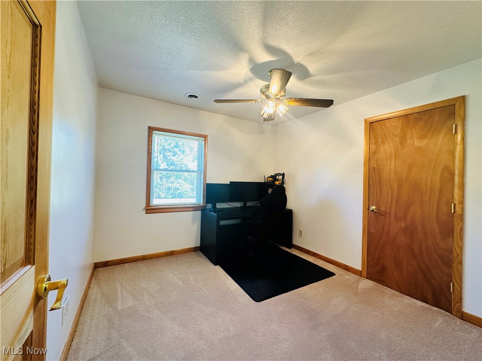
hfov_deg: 102.1
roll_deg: -2.1
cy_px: 180
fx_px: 195
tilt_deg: +0.2
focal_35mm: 14
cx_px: 241
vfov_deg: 85.7
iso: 160
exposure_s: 1/60
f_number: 2.2
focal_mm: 2.22
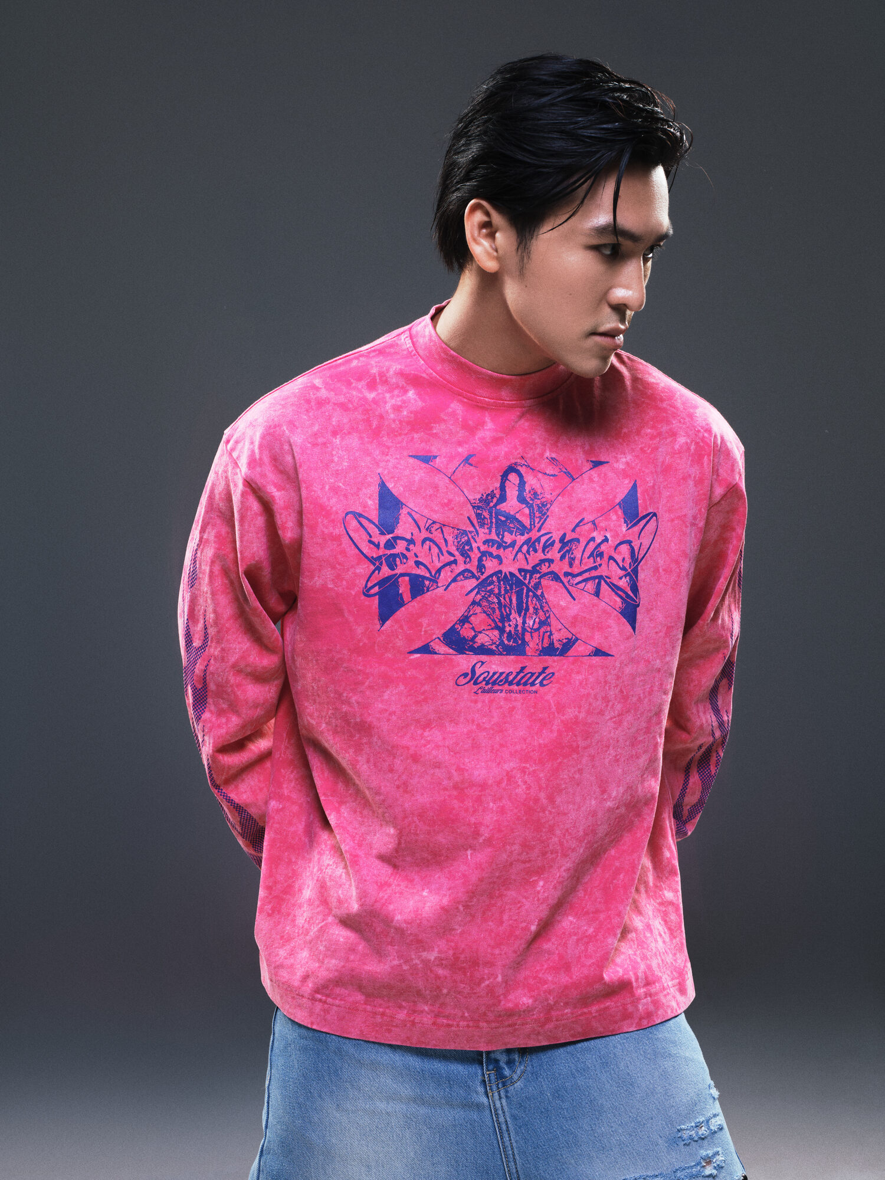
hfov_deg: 20.7
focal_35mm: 71
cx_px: 442
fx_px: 2420
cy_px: 590
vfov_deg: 27.4
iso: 320
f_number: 11
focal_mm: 90.1
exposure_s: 1/125
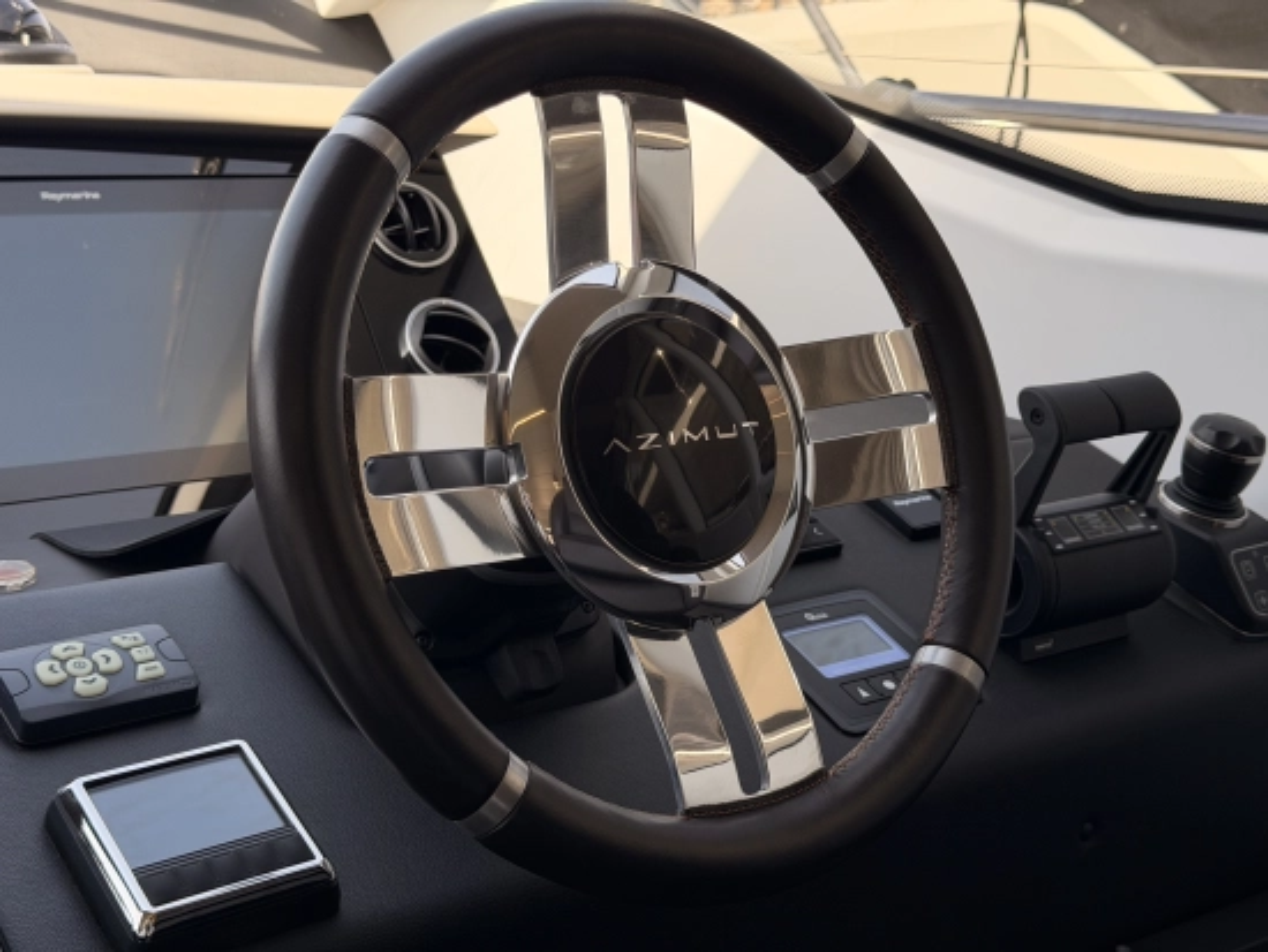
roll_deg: -0.8
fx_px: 1759
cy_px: 476
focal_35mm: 48
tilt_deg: -14.3
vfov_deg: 30.3
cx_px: 634
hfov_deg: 39.6
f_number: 1.78
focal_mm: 6.76
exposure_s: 1/1116
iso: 80
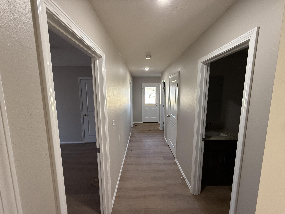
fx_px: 115
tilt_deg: -4.7
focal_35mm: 14
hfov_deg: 102.1
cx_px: 142
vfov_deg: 85.7
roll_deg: -0.8
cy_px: 107
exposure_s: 1/120
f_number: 2.2
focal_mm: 2.22
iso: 250
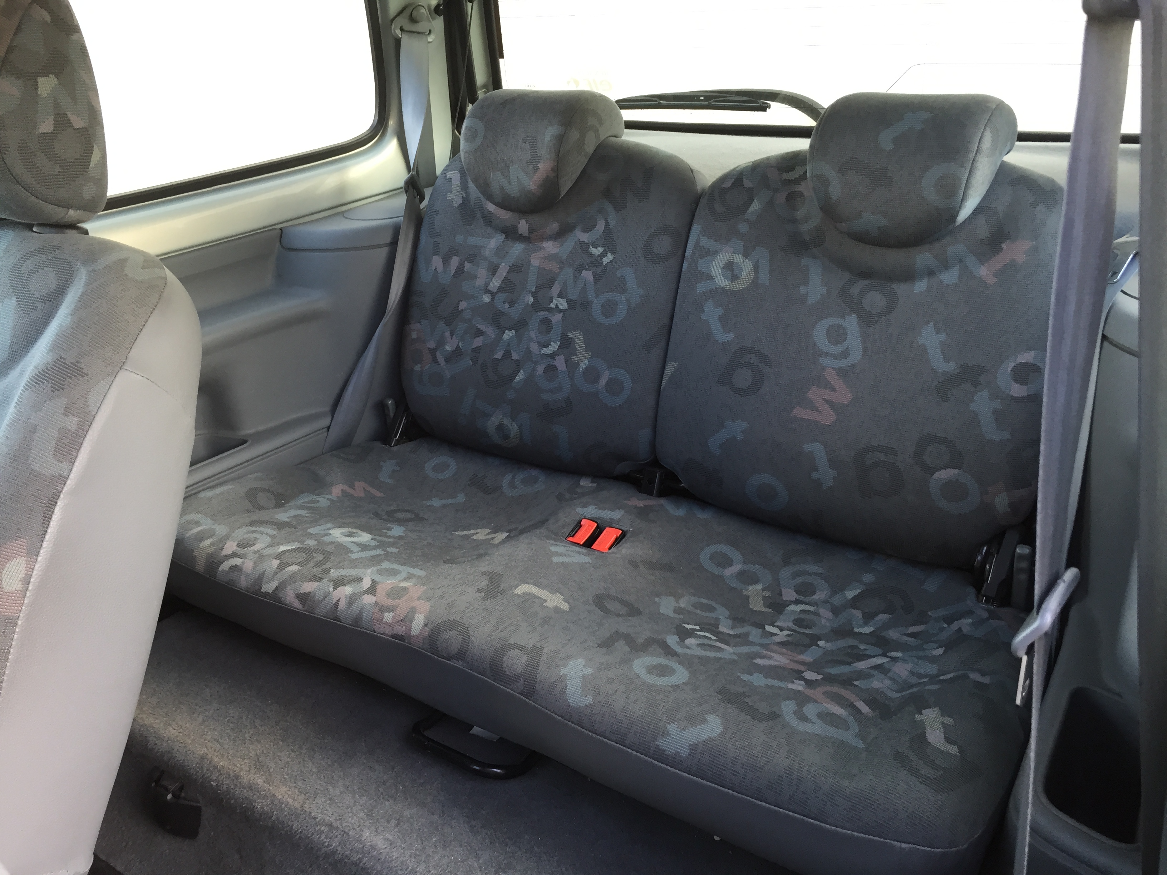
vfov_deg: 48.2
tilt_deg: -19.9
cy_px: 438
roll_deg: +1.5
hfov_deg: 61.7
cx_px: 584
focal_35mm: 29
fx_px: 978
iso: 32
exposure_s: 1/40
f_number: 2.2
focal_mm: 4.15
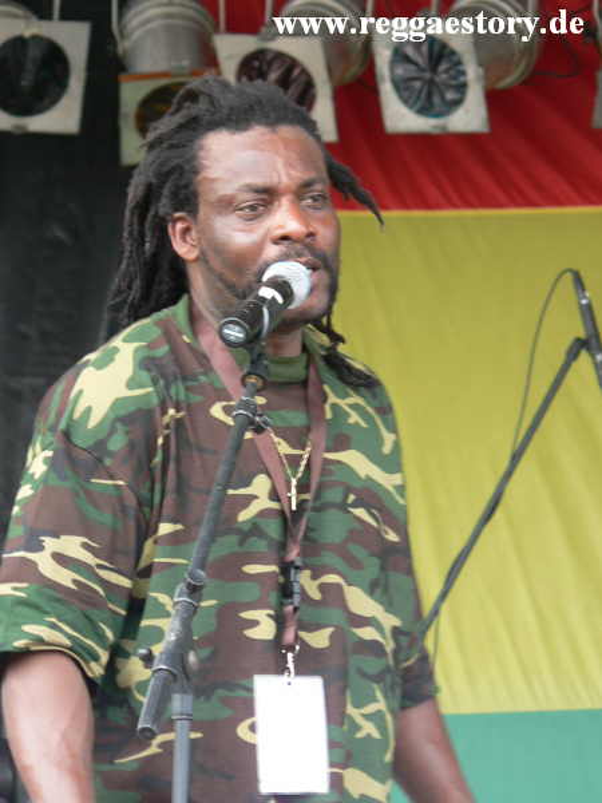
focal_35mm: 241
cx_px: 301
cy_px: 402
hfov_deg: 6.2
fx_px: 5588
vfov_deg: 8.2
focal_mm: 41.3
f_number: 3.3
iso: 64
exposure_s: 1/60
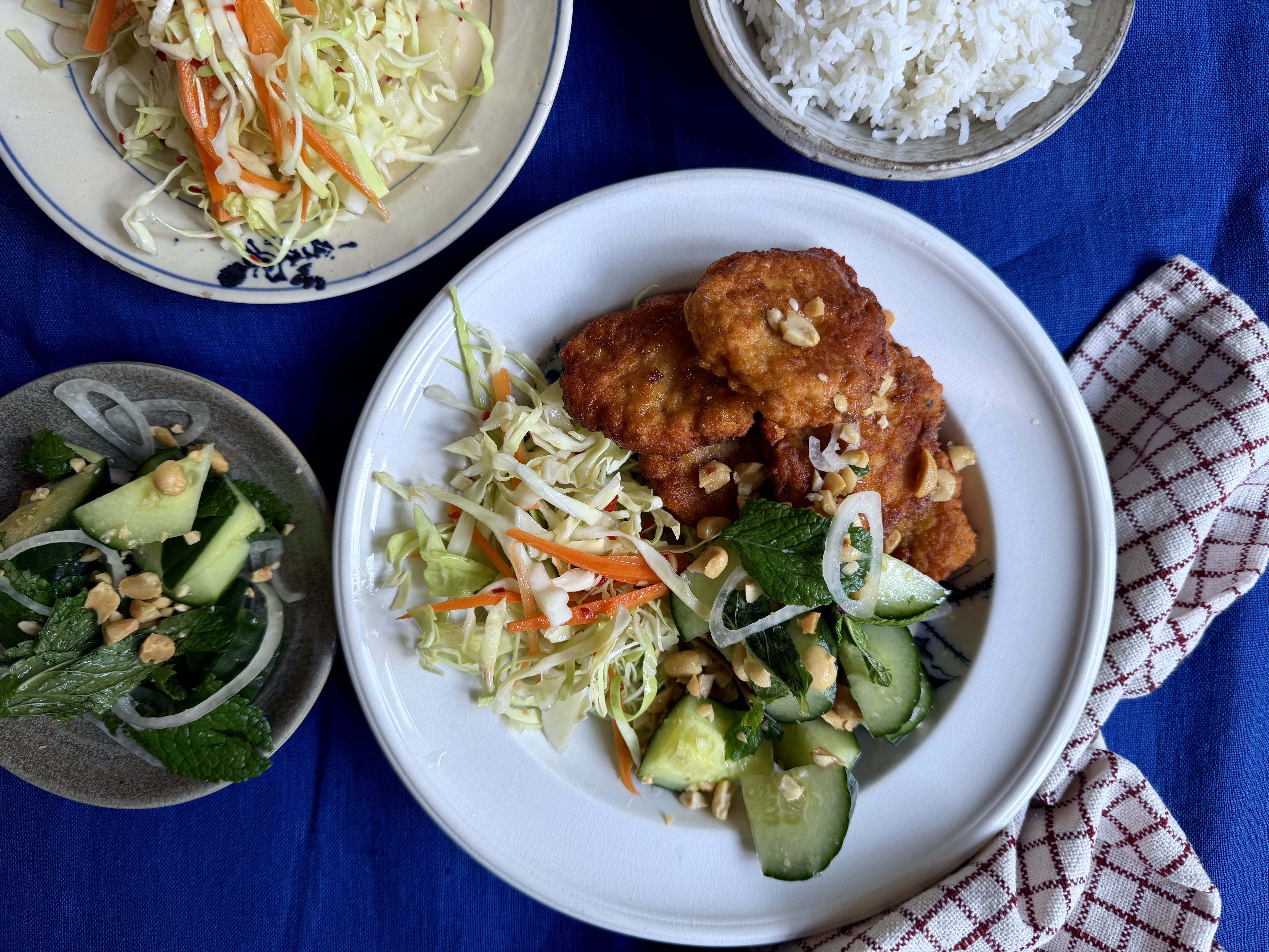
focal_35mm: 24
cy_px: 476
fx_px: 880
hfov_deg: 71.6
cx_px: 634
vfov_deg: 56.8
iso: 64
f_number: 1.78
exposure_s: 1/121
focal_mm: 6.76
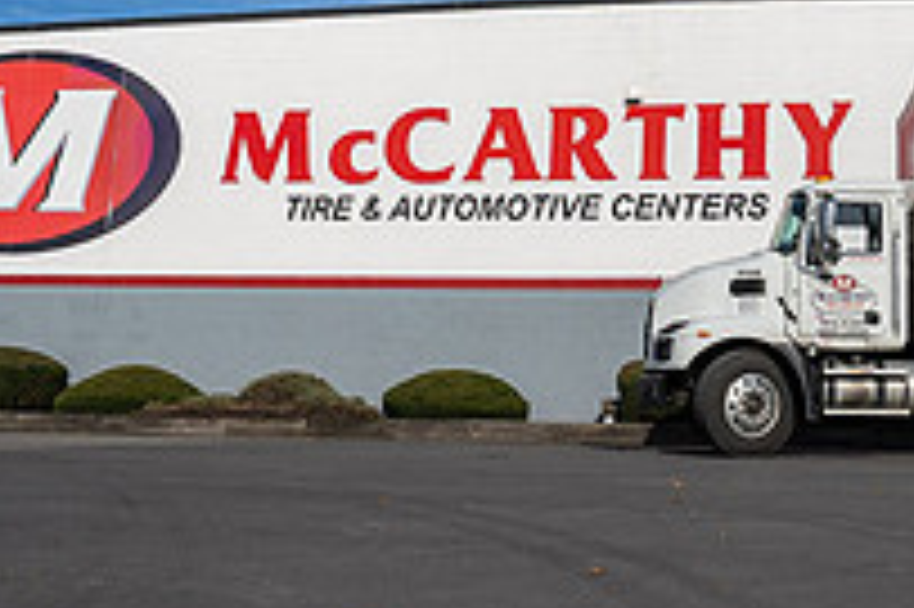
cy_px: 178
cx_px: 711
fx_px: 1522
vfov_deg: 22.4
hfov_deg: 32.6
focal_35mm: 60
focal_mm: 21
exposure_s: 1/1000
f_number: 7.1
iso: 125
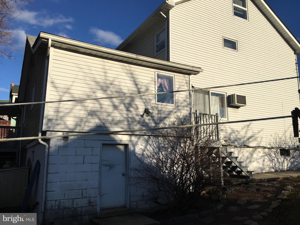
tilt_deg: +10.0
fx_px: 251
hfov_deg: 61.7
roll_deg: +0.7
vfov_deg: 48.2
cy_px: 112
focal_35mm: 29
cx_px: 150
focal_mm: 4.15
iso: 25
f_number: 2.2
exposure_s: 1/2747
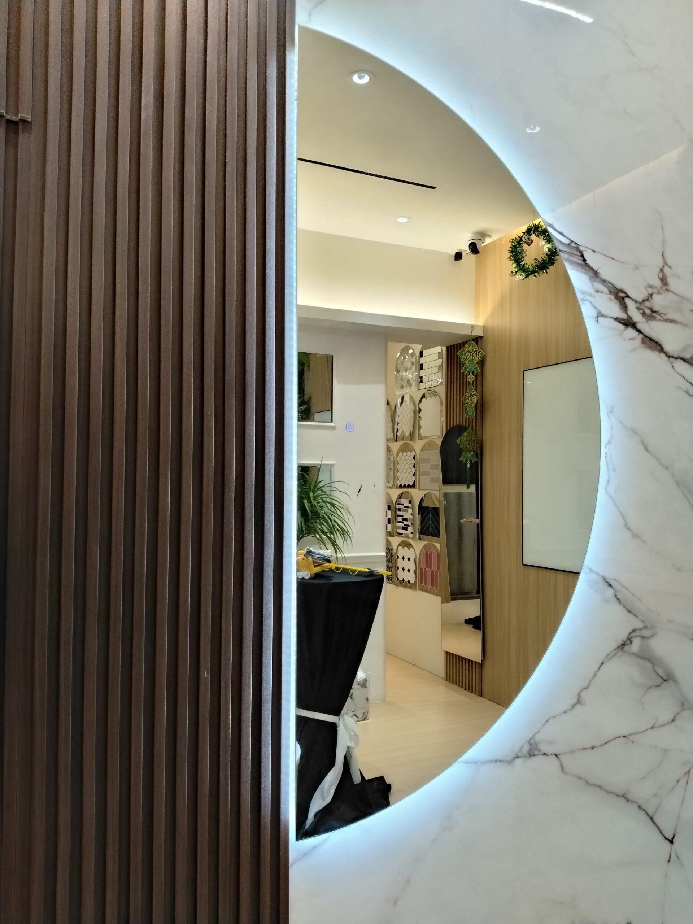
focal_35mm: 27
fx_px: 721
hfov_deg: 51.4
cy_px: 462
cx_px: 346
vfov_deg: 65.3
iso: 475
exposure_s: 1/50
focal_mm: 4.05
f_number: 1.8
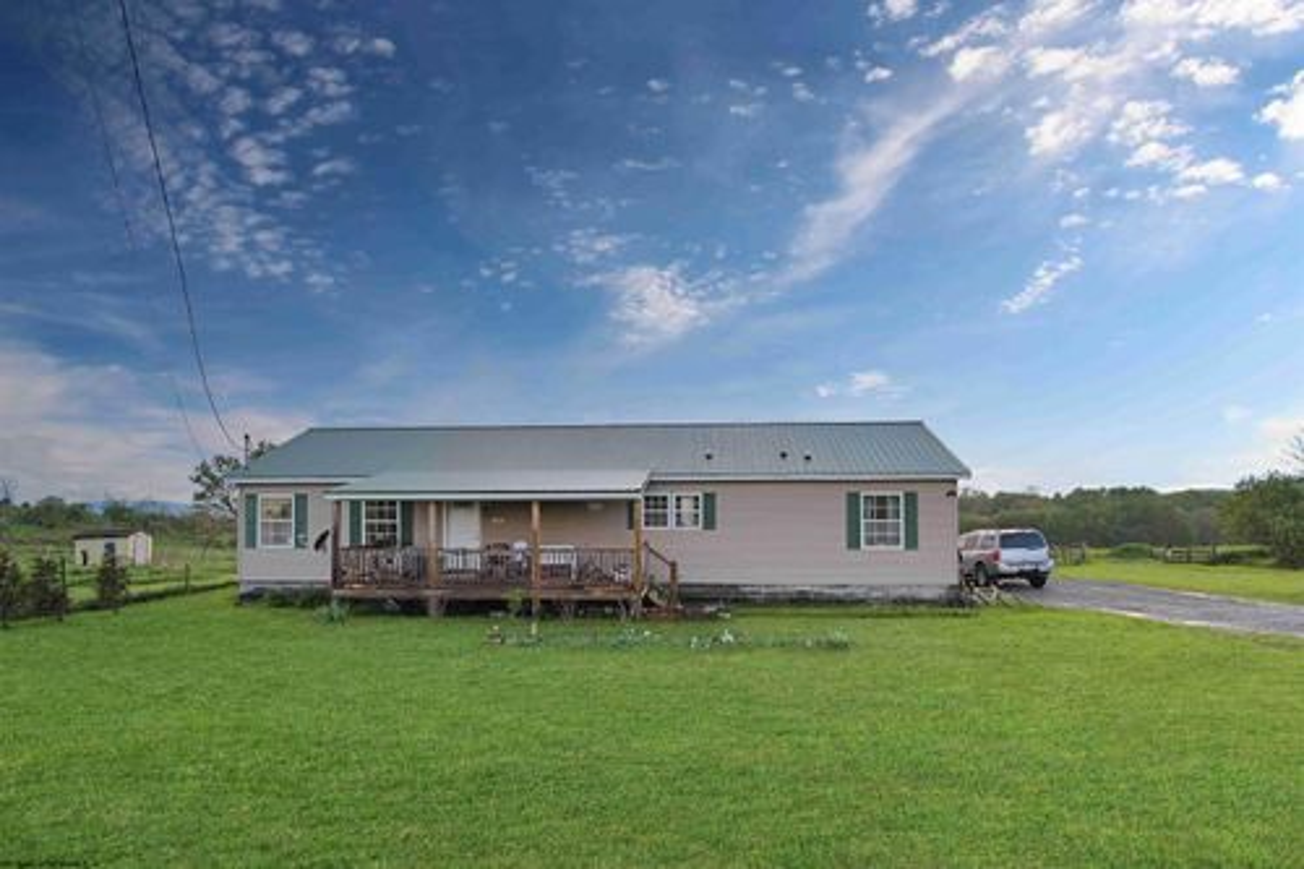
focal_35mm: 19
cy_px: 434
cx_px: 652
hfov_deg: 86.9
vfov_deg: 64.5
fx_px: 688
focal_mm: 19
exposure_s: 1/125
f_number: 5.6
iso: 100
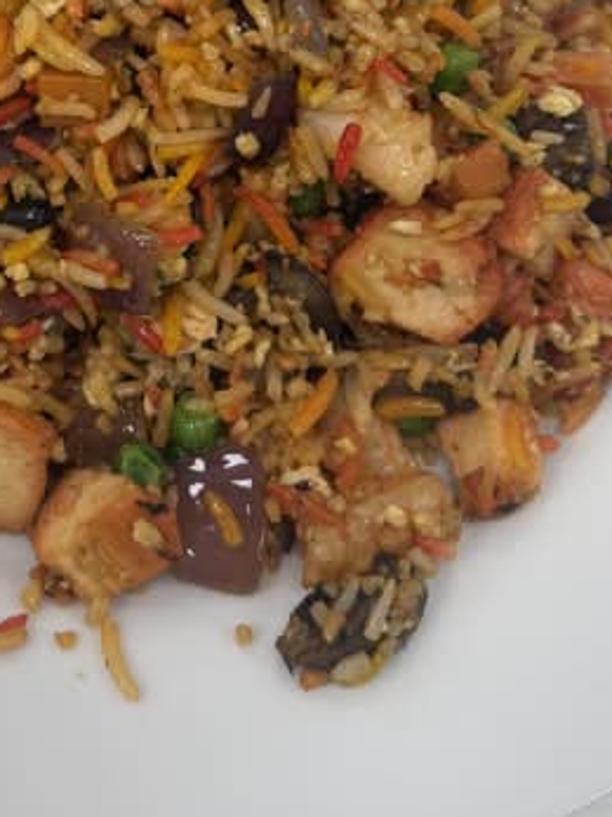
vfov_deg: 33.2
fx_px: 1297
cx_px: 108
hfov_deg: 26.0
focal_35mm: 55
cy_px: 86
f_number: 1.6
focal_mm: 5.96
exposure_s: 1/120
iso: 40
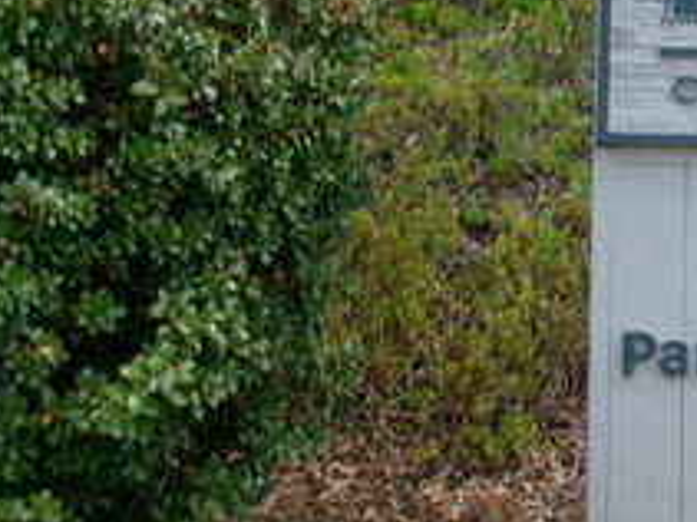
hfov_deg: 25.8
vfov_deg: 21.5
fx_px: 1368
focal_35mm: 68
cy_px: 159
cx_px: 819
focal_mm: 5.1
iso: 100
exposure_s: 1/38
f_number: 10.8
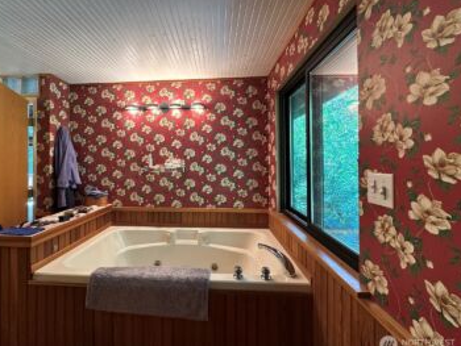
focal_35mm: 16
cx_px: 202
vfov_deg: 78.1
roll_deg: -0.2
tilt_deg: +0.7
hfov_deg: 94.0
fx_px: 213
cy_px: 161
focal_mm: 2.22
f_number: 2.2
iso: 250
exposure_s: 1/60
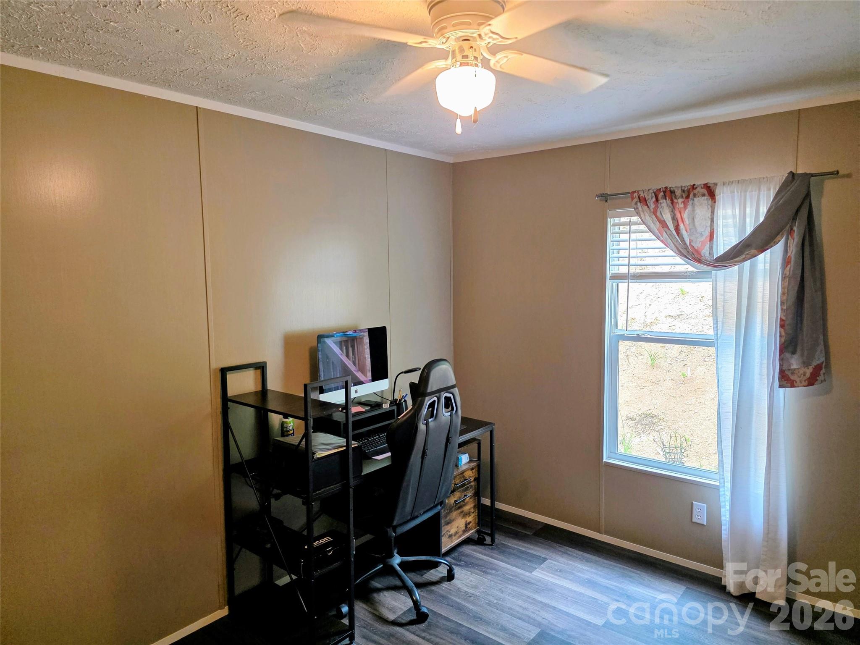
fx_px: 571
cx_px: 430
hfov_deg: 73.9
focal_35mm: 23
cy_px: 322
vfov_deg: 58.9
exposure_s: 1/120
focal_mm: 6.3
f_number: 1.7
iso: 320
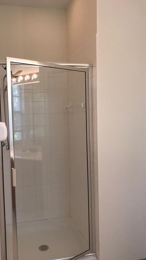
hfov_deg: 37.4
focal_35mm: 31
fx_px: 213
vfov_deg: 62.6
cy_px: 130
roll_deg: +1.0
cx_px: 51
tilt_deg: -2.2
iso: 32
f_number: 1.8
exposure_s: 1/30
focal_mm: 3.99
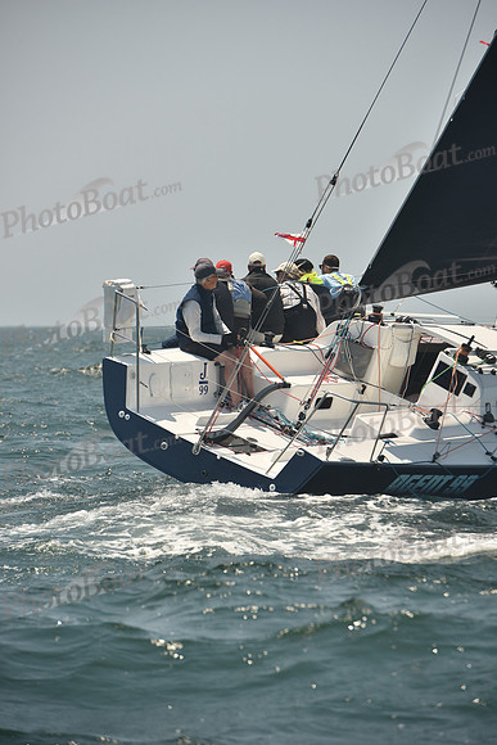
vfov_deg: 10.3
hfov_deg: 6.9
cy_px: 372
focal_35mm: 200
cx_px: 248
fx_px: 4139
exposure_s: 1/640
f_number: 6.3
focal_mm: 200
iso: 250
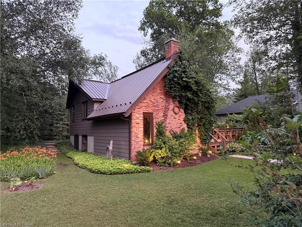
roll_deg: +1.5
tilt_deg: +3.6
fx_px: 209
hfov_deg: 71.6
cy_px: 114
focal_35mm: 24
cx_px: 151
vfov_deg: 56.8
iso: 800
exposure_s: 1/40
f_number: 1.78
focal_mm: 6.76
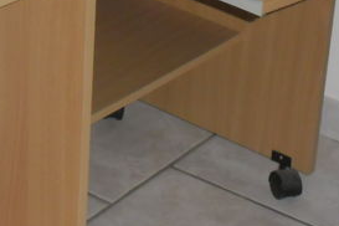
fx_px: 1328
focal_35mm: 141
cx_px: 5
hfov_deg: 14.3
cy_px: 40
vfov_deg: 9.7
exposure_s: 1/45
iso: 100
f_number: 4
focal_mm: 6.6
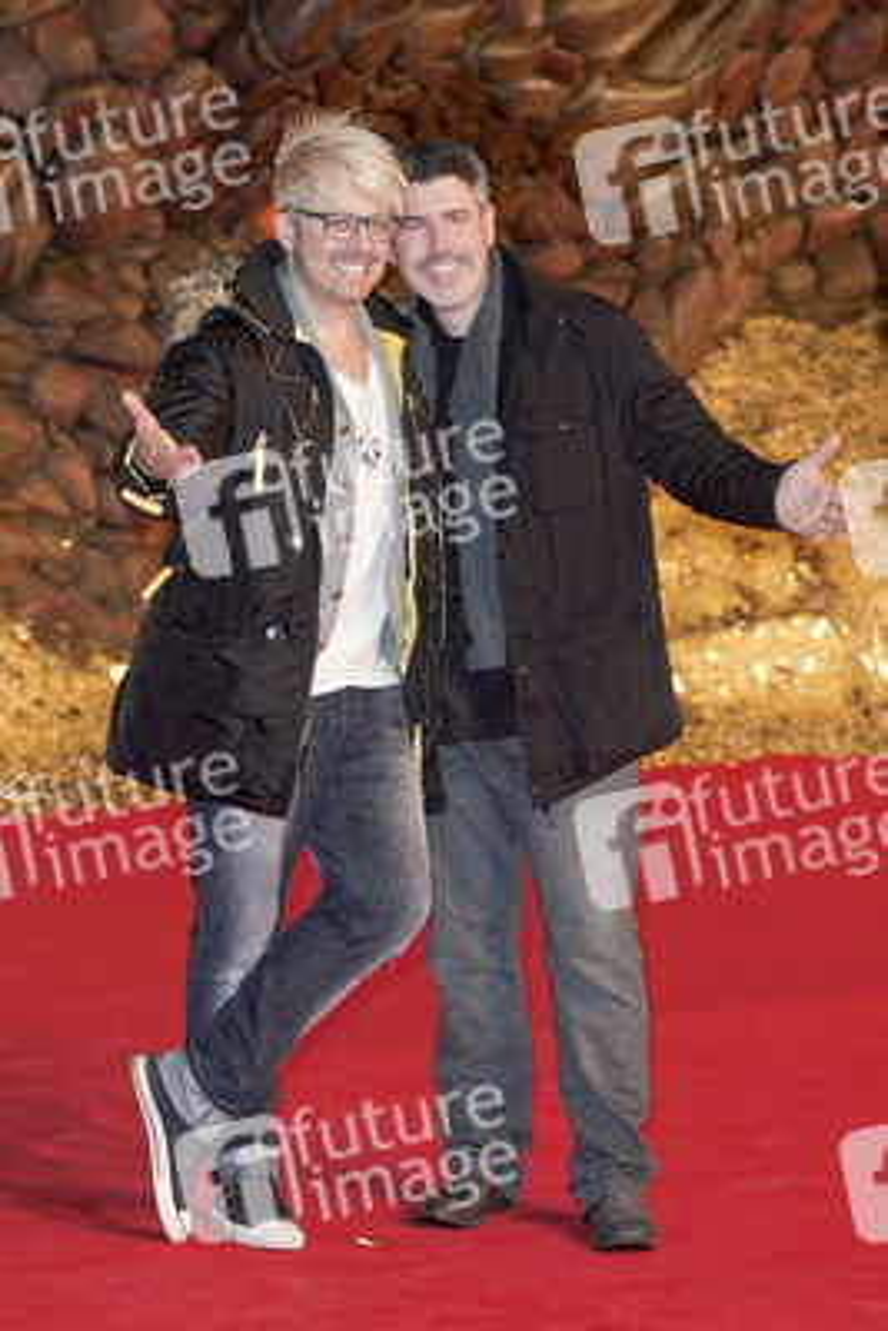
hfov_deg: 12.2
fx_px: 4140
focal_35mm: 112
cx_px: 444
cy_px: 666
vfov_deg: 18.3
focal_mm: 112
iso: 1000
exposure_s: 1/160
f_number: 5.6
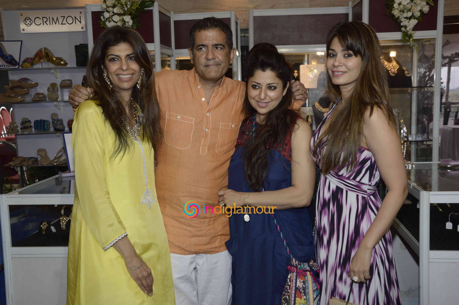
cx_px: 230
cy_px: 152
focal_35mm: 42
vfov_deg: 31.8
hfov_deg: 46.4
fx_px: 535
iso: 800
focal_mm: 28
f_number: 8
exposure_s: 1/200
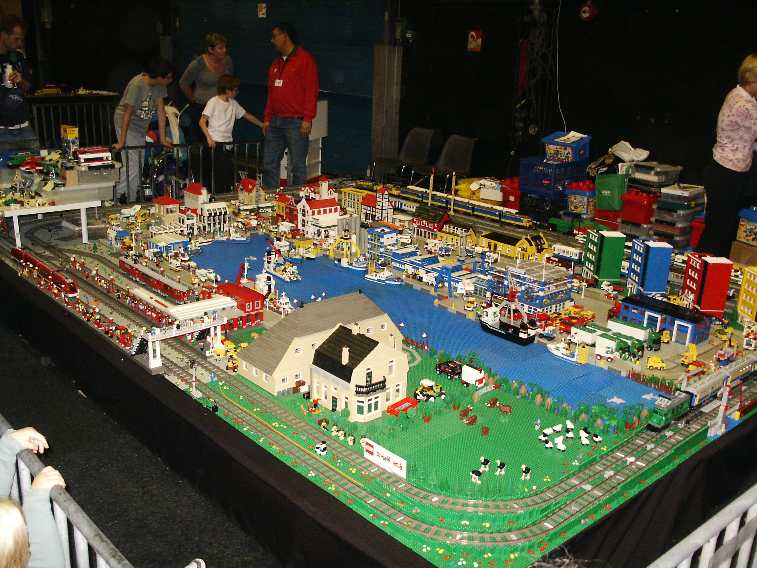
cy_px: 284
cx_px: 378
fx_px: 765
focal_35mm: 35
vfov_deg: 40.7
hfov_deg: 52.6
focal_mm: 7.18
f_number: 3
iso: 200
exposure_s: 1/45
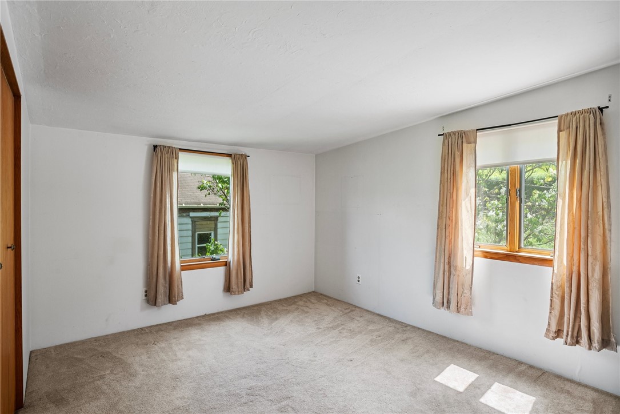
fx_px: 327
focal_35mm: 19
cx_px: 310
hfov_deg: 86.9
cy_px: 207
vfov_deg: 64.6
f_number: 8
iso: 400
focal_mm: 19
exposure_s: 1/8
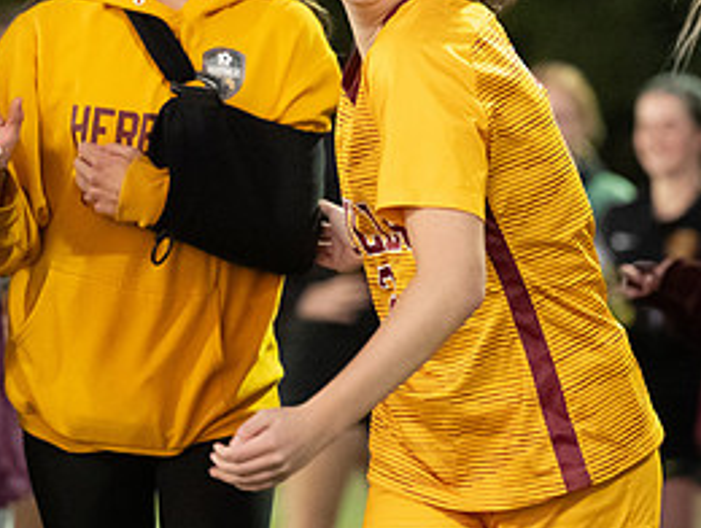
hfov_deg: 6.5
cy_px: 150
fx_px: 6147
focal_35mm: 303
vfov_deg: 4.9
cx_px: 340
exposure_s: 1/640
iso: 14400
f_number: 2.8
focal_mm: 125
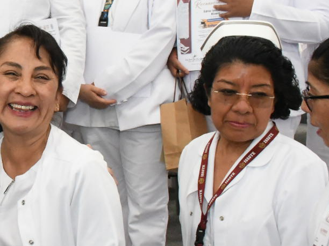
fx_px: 798
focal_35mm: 84
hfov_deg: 21.5
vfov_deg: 17.5
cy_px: 84
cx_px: -72
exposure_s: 1/160
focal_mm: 22
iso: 6400
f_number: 16
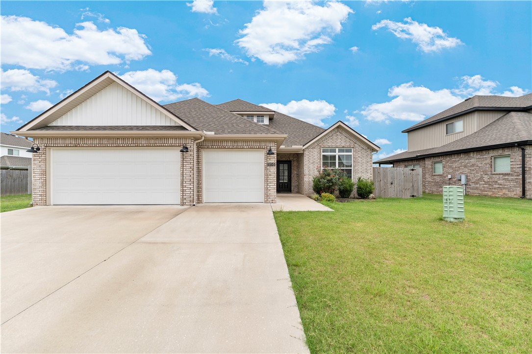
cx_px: 266
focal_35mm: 15
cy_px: 177
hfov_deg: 101.5
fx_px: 217
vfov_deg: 78.4
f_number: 2.8
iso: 250
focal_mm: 14.7
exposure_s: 1/200
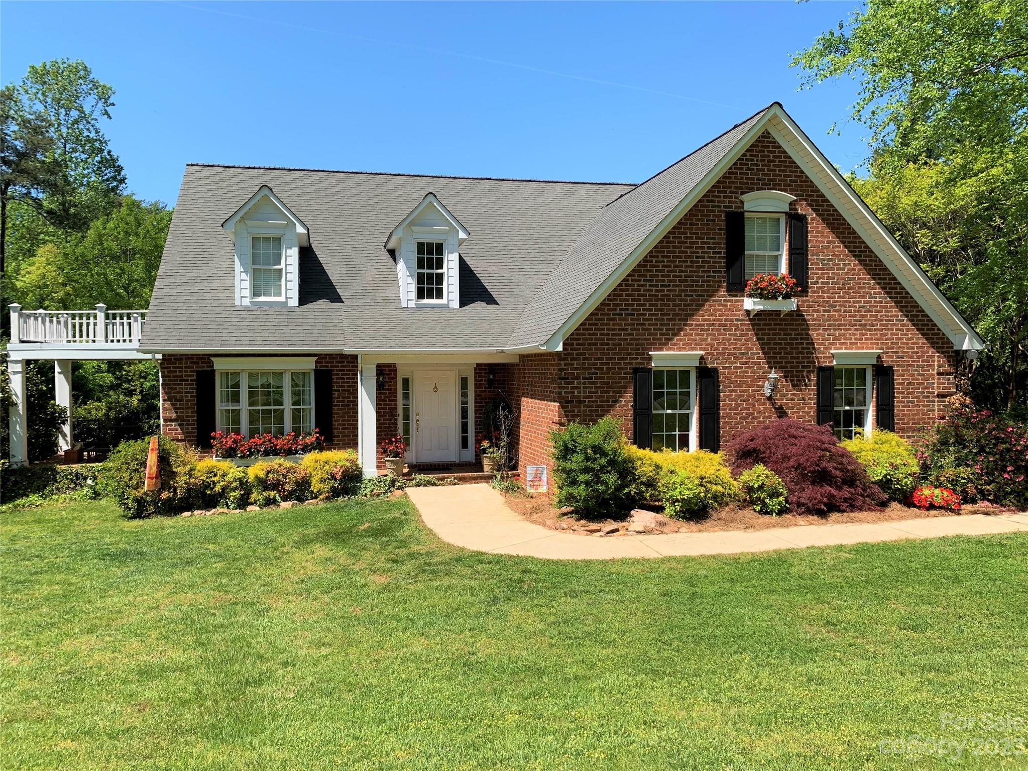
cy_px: 386
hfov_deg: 67.3
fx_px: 772
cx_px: 514
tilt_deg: -0.9
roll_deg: -1.8
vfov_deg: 53.1
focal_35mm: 26
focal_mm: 4.25
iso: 25
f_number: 1.8
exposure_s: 1/1447
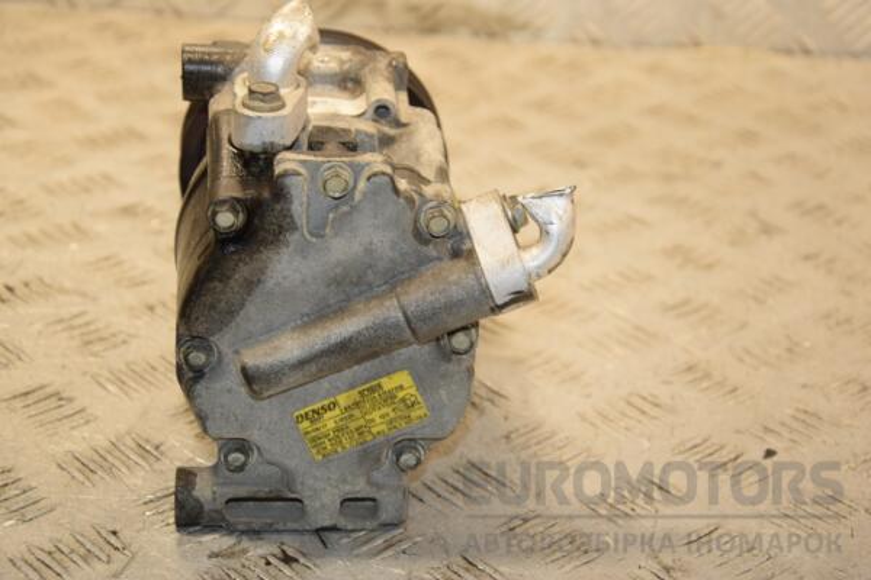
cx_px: 436
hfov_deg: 23.4
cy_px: 290
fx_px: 2105
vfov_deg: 15.7
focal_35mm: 87
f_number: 5.6
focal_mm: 58
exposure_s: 1/200
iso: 800
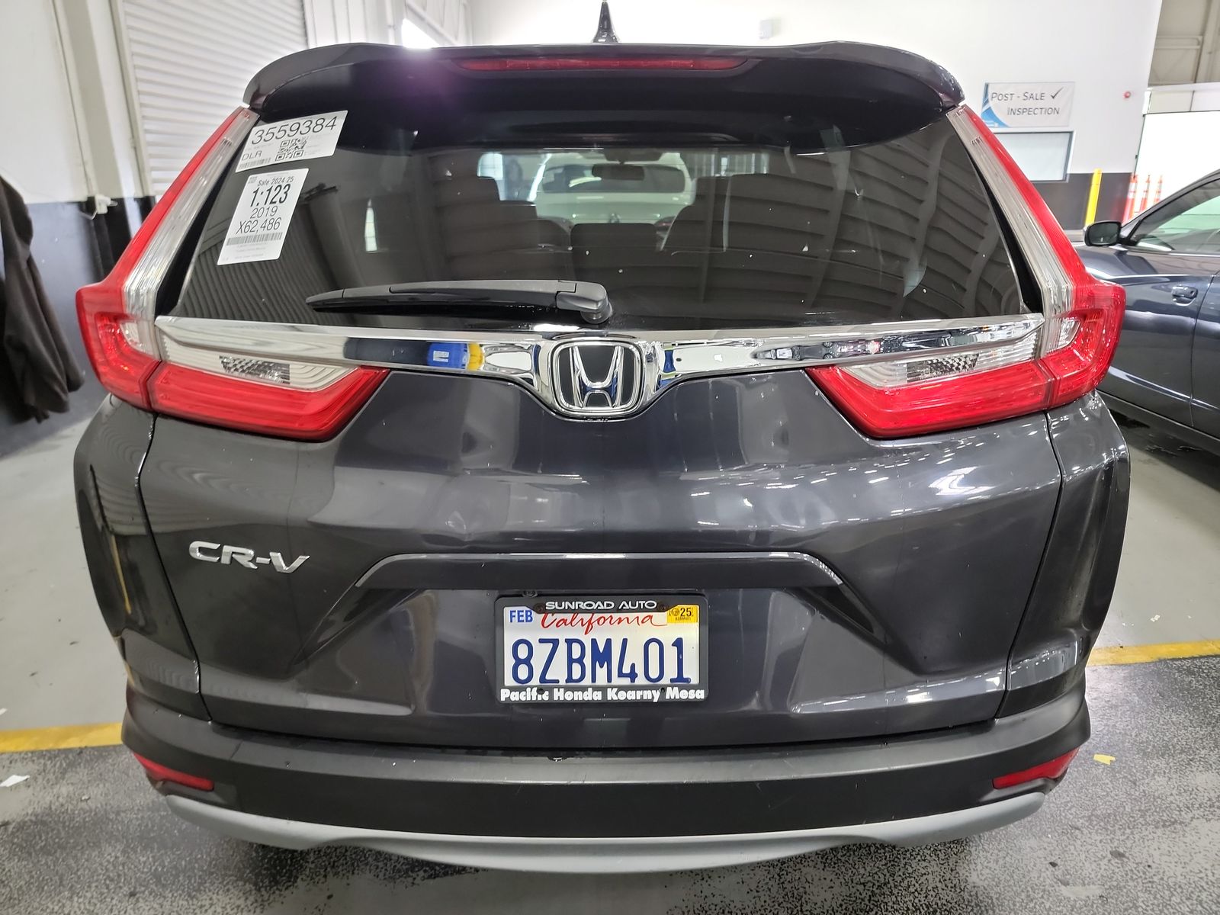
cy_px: 458
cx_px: 610
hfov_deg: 71.6
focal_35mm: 24
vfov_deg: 56.8
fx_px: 846
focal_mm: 6.7
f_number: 1.8
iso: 878
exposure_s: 1/30
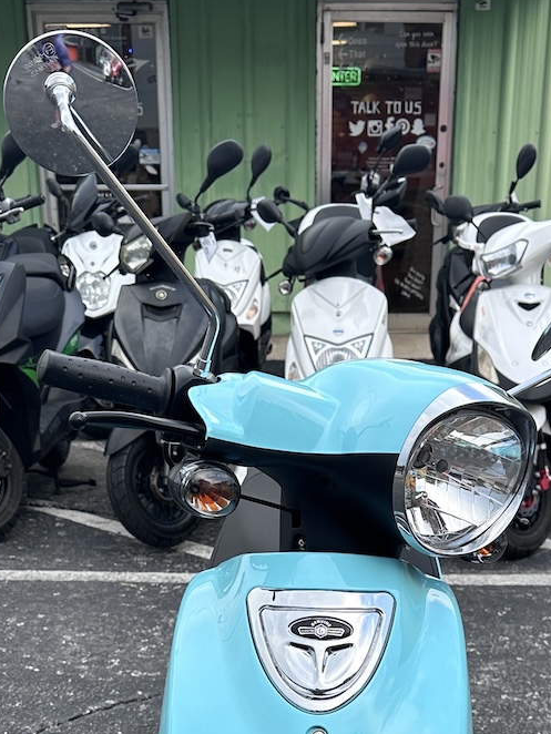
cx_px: 315
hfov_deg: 25.2
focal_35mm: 58
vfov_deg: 30.7
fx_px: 1230
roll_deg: -0.3
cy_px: 741
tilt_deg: -24.4
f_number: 1.78
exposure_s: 1/962
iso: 80
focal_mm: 6.86
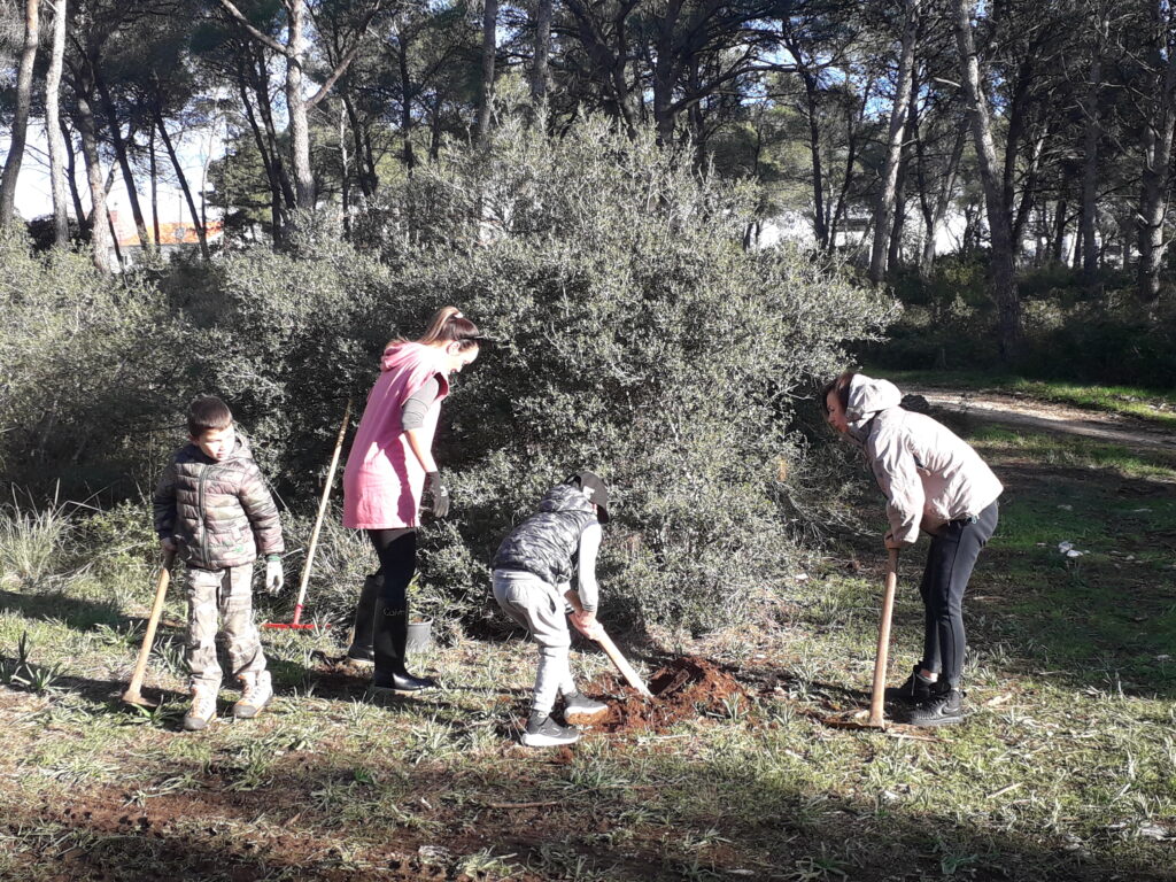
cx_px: 588
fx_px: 917
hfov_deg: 65.3
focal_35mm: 27
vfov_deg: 51.4
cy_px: 441
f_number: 1.9
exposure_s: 1/438
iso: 40
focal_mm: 3.6
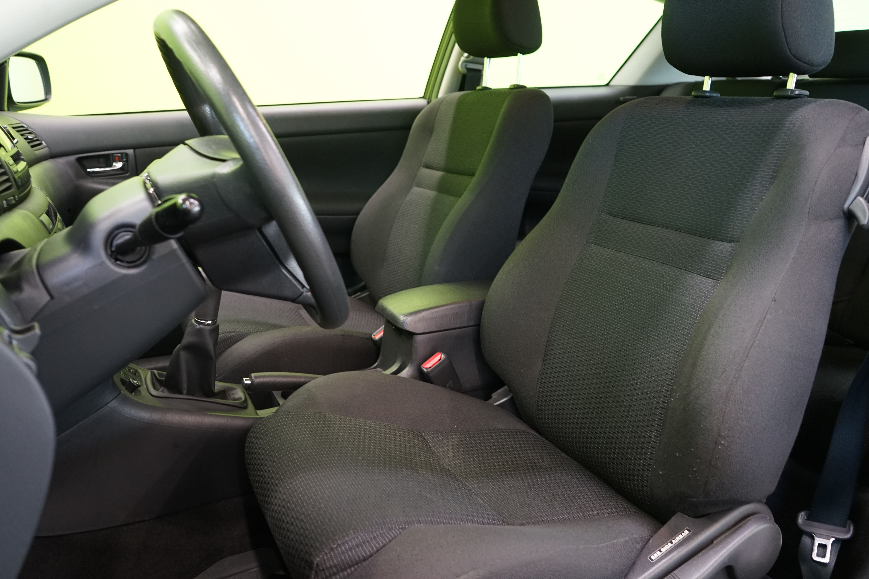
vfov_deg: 46.4
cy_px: 290
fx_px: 676
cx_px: 434
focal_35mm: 28
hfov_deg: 65.5
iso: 1600
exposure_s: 1/20
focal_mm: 28
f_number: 5
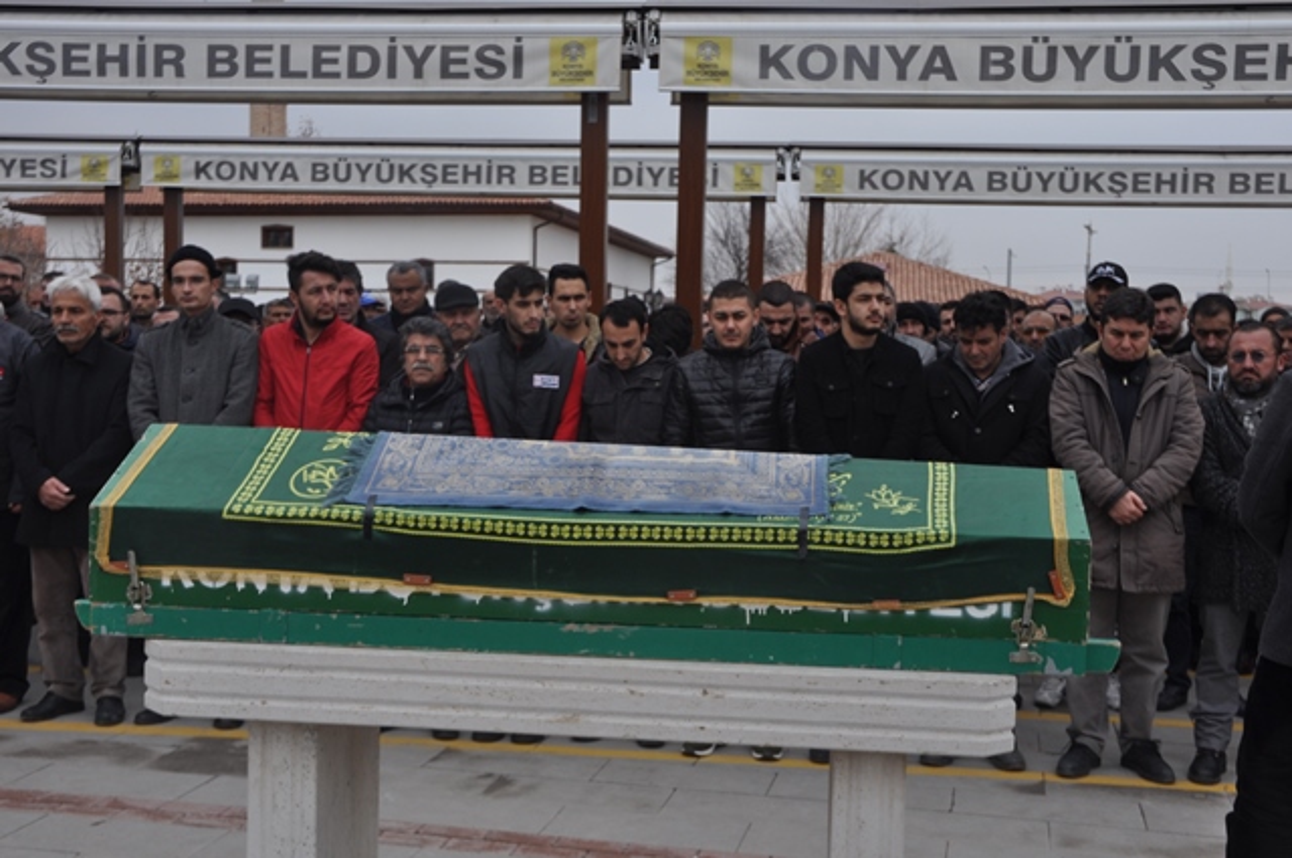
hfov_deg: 42.4
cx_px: 646
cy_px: 429
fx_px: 1667
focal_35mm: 46
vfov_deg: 28.9
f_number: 8
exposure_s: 1/250
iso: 200
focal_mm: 31
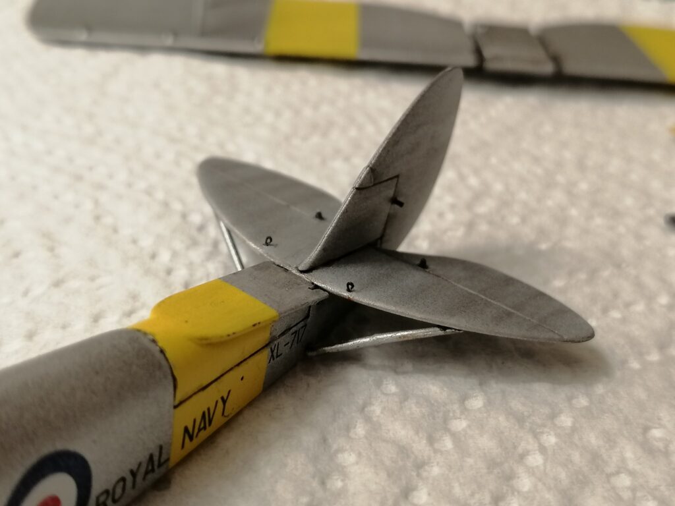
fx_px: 1053
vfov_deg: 27.0
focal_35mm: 54
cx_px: 338
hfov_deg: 35.5
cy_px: 253
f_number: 1.8
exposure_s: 1/33.3
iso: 200
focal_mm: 3.95
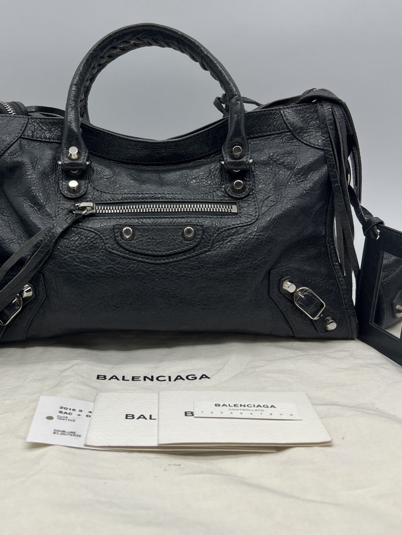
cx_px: 159
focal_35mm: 36
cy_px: 212
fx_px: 557
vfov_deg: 51.0
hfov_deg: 39.5
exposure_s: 1/240
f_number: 1.5
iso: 40
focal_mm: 5.7
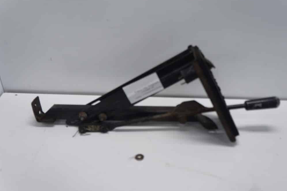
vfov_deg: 40.5
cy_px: 95
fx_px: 259
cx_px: 148
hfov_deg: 57.9
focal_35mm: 33
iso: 100
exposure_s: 1/60
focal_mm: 21
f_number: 4
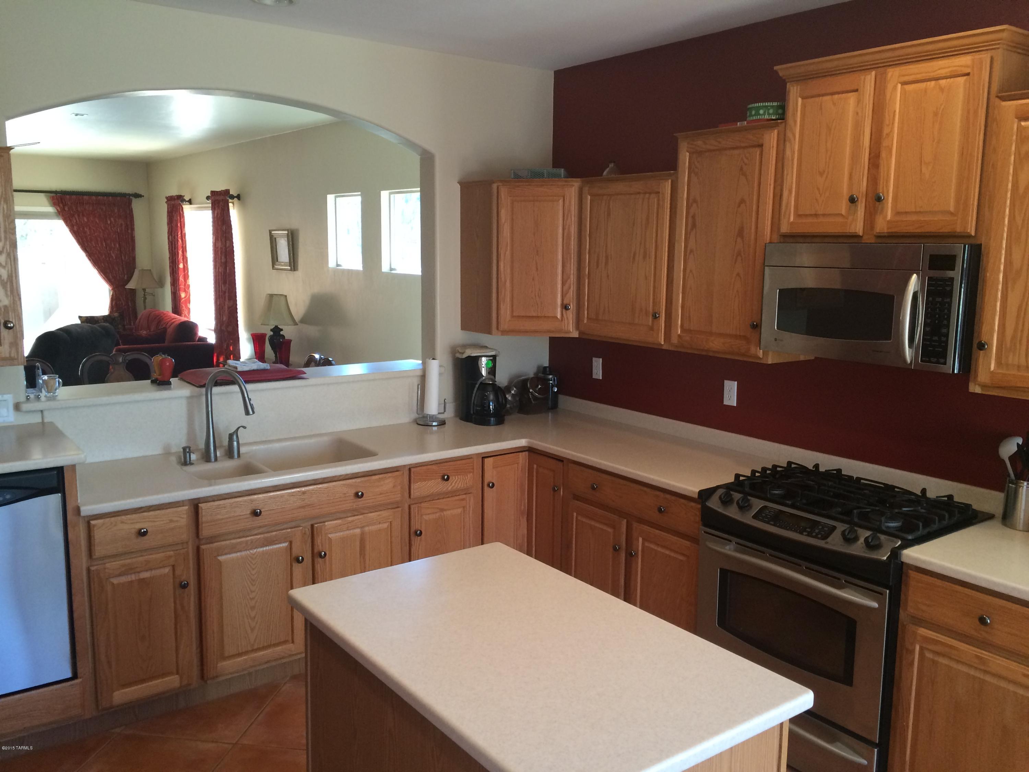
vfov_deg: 48.2
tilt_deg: -9.2
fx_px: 862
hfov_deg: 61.7
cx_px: 514
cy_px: 386
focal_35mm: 29
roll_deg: -0.5
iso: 64
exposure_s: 1/30
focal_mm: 4.15
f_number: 2.2
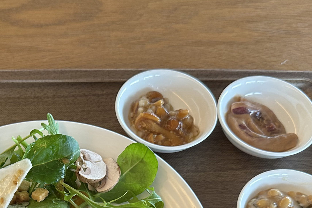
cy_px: 250
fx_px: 511
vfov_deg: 21.4
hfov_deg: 33.0
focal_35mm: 59
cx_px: 64
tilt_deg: -62.6
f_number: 1.78
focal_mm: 6.86
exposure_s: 1/96
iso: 250
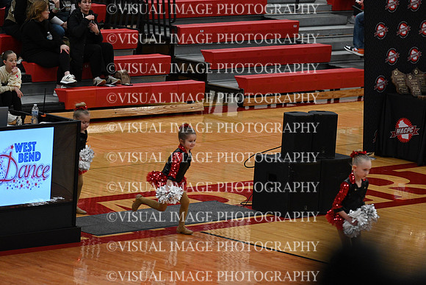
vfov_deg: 6.9
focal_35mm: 200
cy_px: 142
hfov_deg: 10.3
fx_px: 2367
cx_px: 213
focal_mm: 200
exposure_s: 1/400
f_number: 4
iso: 4000
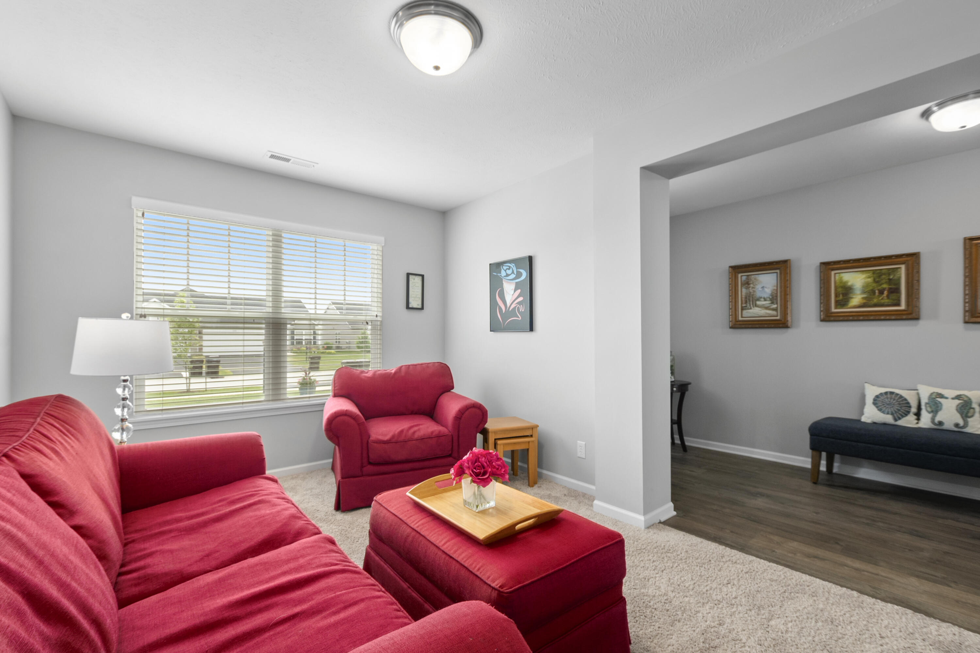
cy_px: 326
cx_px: 490
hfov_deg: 100.4
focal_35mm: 15
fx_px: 408
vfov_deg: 77.3
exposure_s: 1/13
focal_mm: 10
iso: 320
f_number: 8
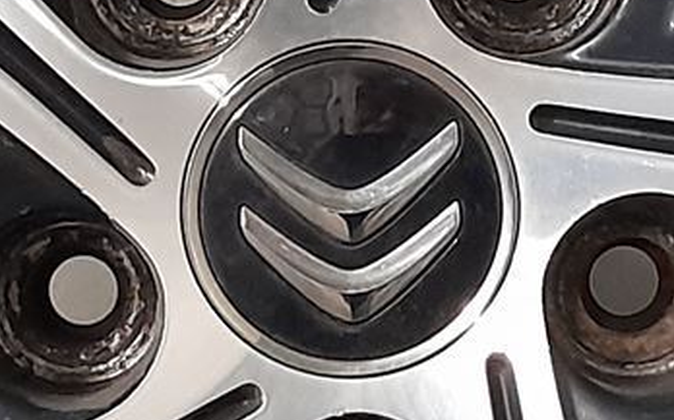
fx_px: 2864
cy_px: 126
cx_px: 337
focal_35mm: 156
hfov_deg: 13.4
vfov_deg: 8.4
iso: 640
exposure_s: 1/25
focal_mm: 4.6
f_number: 2
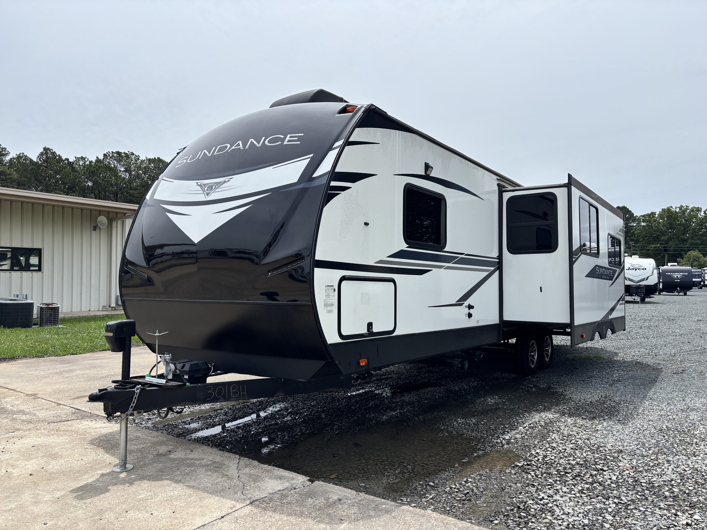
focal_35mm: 26
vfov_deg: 53.1
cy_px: 265
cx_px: 354
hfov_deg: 67.3
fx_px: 531
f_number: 1.6
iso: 50
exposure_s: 1/4854
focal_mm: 5.96
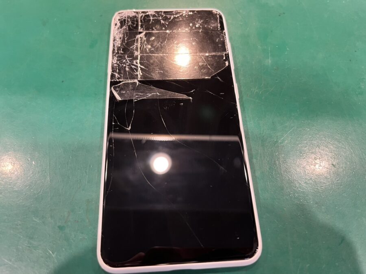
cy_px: 137
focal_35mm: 26
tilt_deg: -64.8
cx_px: 183
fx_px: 275
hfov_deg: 67.3
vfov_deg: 53.1
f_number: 1.6
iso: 250
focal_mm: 5.1
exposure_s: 1/50
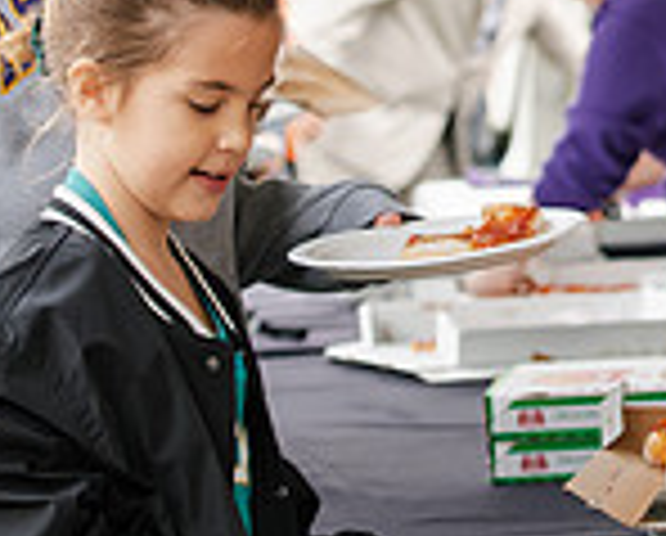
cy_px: -133
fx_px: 5076
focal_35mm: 257
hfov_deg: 7.4
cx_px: 918
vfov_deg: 6.0
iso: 640
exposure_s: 1/320
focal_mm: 70
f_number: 4
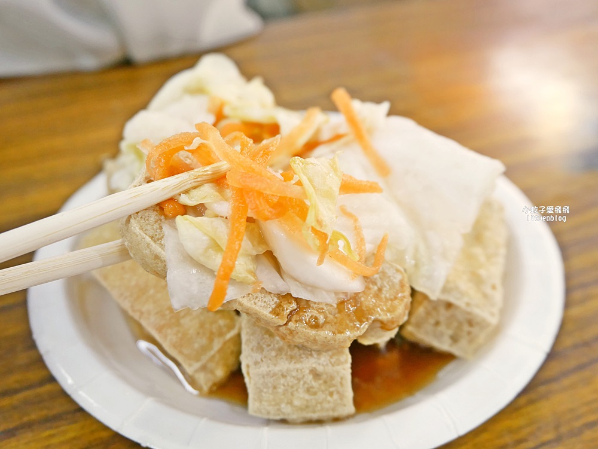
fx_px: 622
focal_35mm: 36
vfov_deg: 39.7
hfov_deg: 51.3
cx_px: 299
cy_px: 224
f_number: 4.2
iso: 640
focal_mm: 18
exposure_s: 1/60
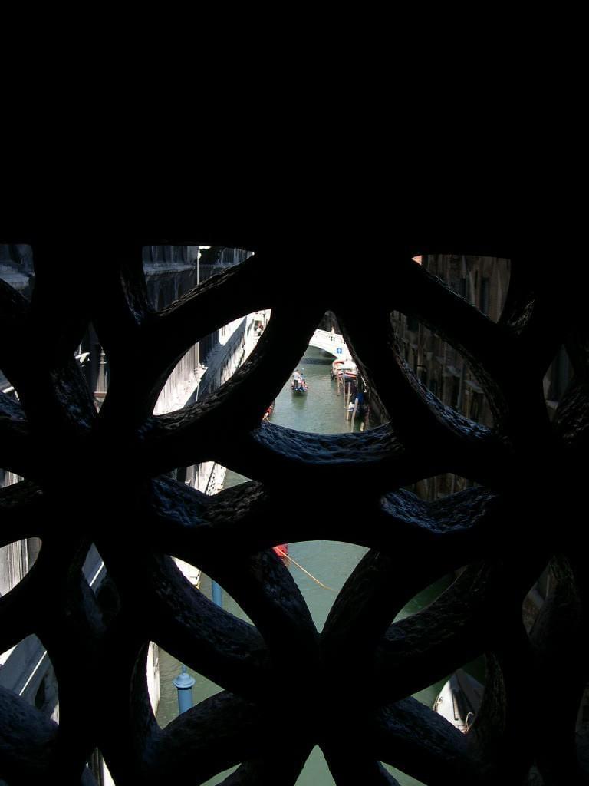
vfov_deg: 49.0
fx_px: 862
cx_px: 294
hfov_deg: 37.7
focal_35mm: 38
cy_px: 393
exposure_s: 1/156
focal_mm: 8
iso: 100
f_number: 7.6
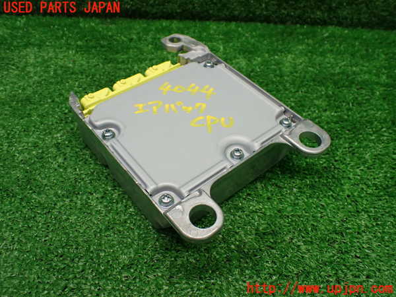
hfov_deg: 60.0
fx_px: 343
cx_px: 198
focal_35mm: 30
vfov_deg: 46.8
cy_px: 148
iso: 400
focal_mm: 5.4
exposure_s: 1/125
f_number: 2.3
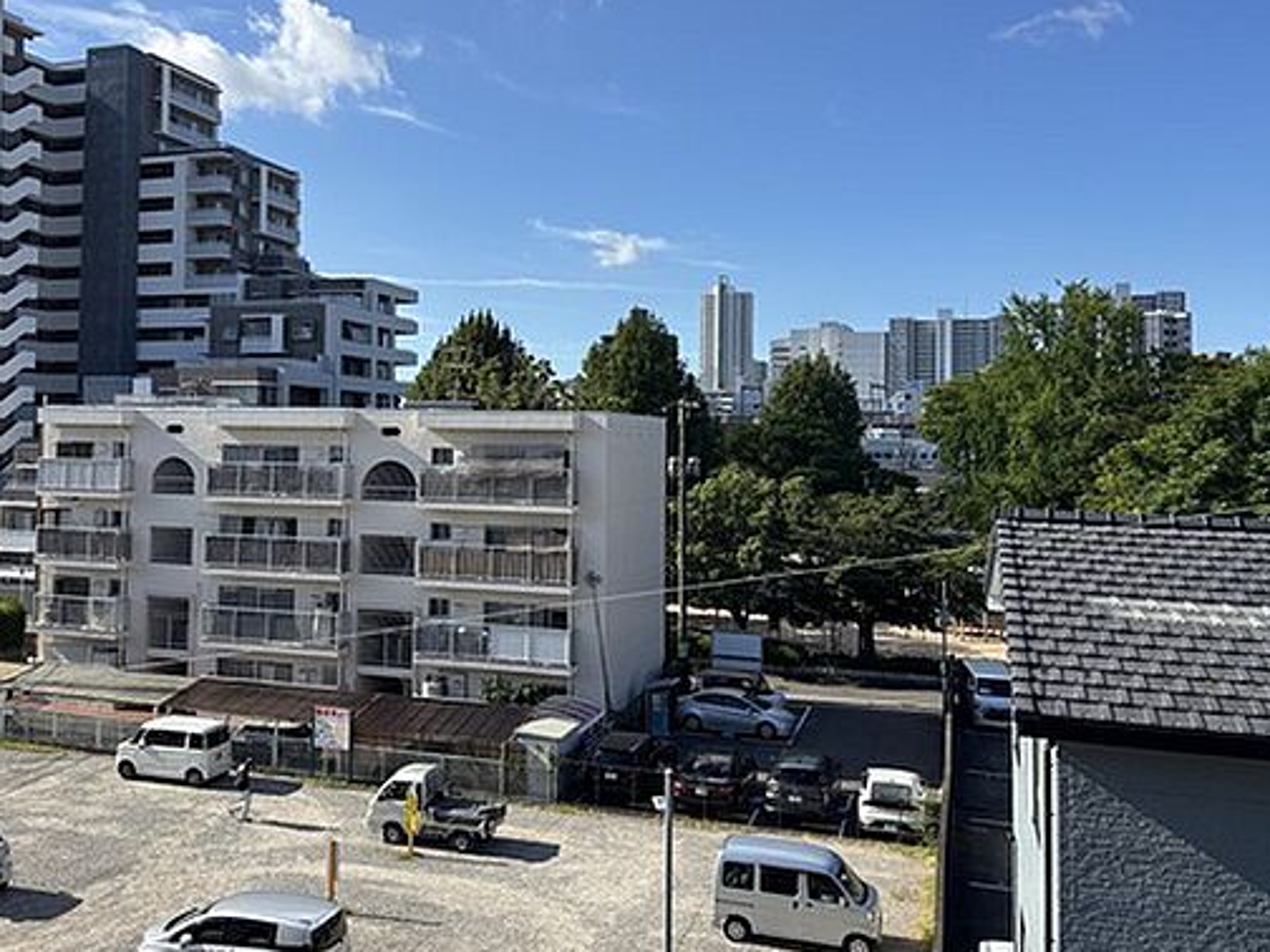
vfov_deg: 42.8
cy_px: 393
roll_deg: -2.0
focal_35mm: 33
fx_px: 1211
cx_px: 519
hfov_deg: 55.0
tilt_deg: +1.0
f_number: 1.6
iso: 50
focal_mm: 5.96
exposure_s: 1/2571
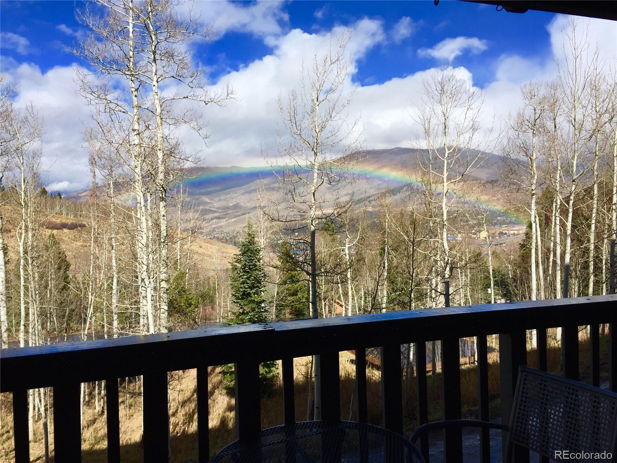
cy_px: 232
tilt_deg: -1.6
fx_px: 517
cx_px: 308
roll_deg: +0.3
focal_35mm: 29
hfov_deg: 61.7
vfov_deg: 48.2
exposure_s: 1/2475
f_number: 2.2
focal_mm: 4.15
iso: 32
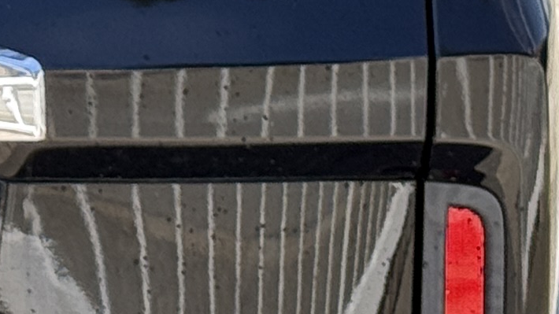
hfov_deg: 7.0
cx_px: -547
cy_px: -277
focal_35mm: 297
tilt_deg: -7.0
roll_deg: +0.9
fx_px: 4401
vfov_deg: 4.0
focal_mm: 6.76
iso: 100
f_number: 1.78
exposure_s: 1/1353
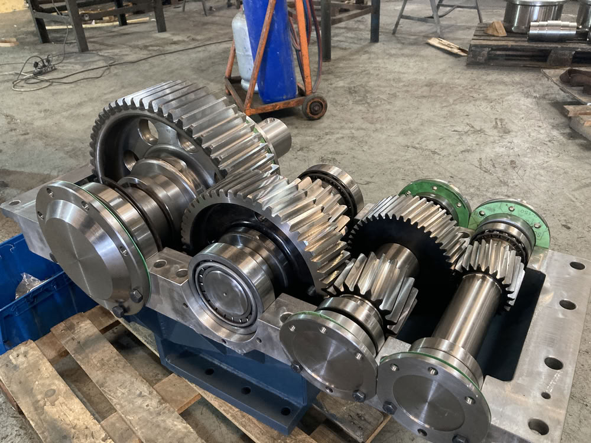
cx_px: 296
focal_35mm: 28
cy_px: 222
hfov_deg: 63.4
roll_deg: +3.7
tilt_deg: -31.9
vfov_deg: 49.7
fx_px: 478
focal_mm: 3.99
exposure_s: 1/50
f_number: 1.8
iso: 320
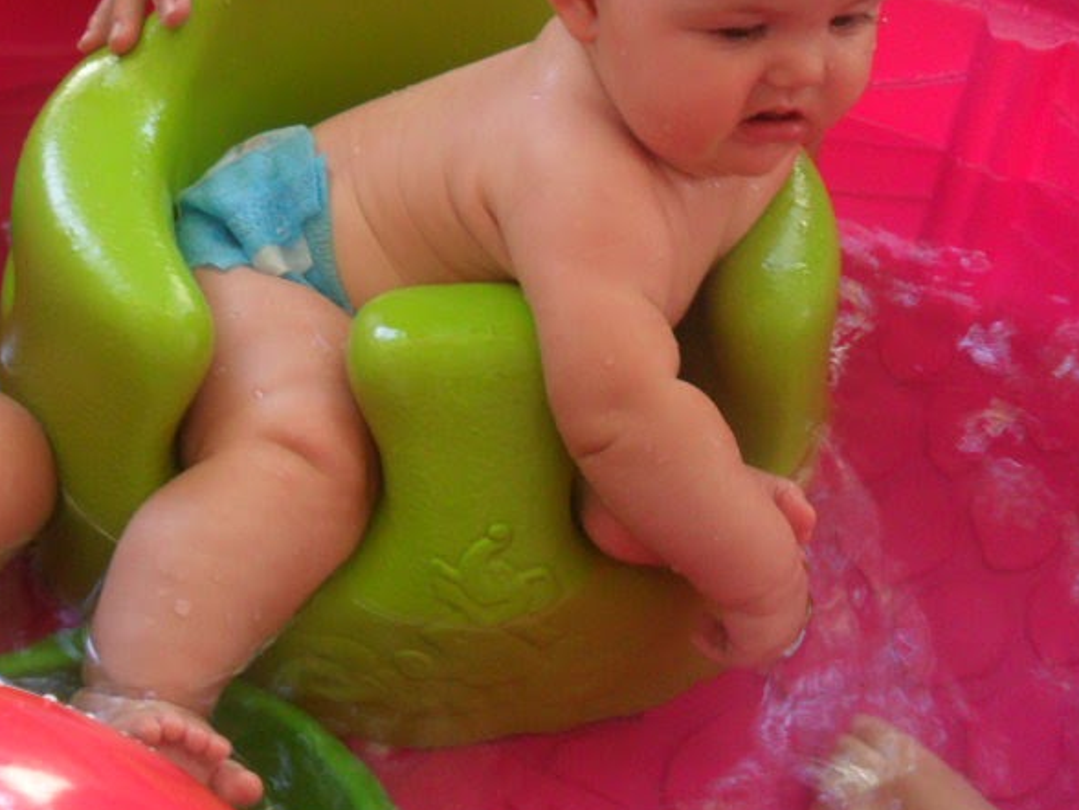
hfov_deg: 30.6
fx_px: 1901
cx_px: 160
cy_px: 129
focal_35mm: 61
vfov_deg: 23.6
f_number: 3
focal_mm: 6.3
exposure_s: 1/45
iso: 120
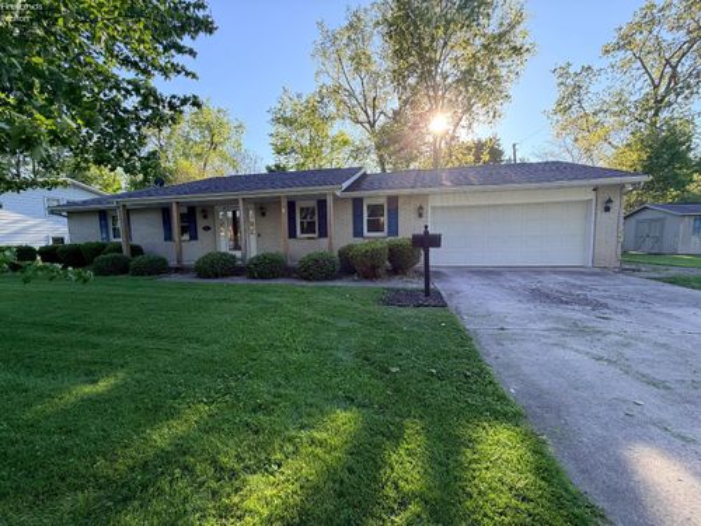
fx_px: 284
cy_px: 263
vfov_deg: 85.7
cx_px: 350
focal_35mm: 14
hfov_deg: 102.1
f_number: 2.2
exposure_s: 1/502
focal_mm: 2.22
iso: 50
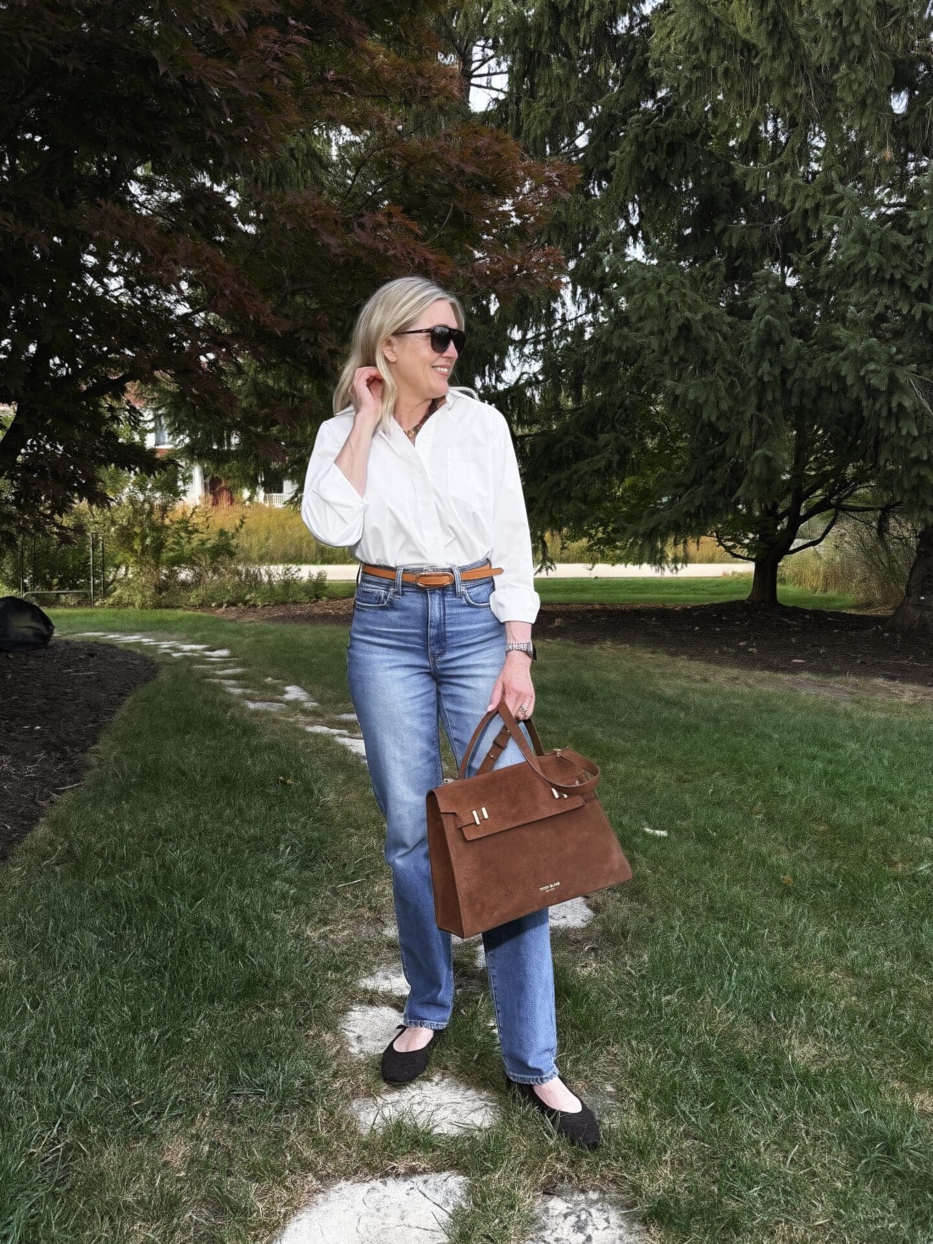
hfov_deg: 56.8
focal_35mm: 24
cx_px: 466
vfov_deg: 71.6
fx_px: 862
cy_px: 622
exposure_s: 1/206
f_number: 1.78
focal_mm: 6.76
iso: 80
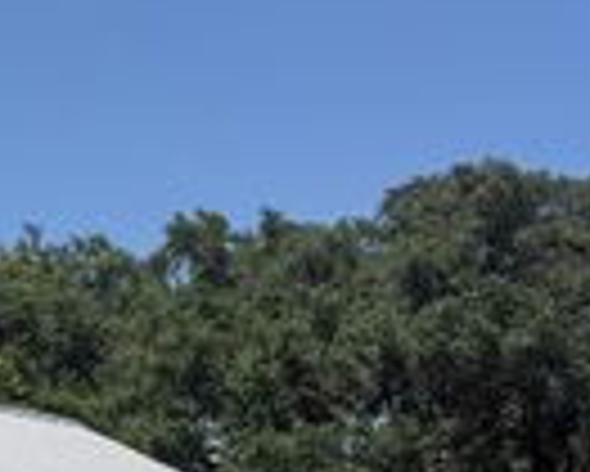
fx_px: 1346
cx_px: -232
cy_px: 506
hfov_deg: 21.6
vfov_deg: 19.2
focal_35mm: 77
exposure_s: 1/4975
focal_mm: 6.76
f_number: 1.78
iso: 80
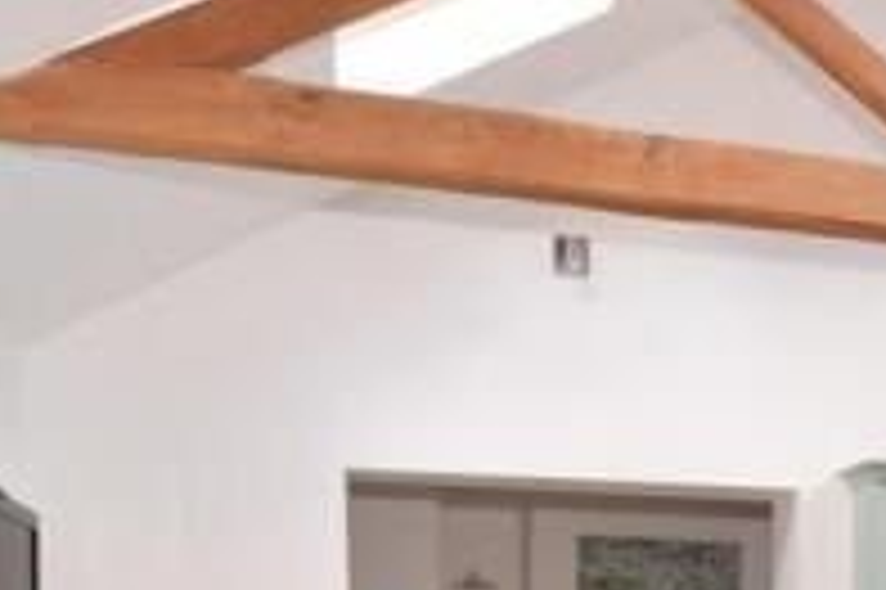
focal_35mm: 50
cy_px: 691
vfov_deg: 24.6
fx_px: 1229
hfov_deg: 36.7
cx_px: 823
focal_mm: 10
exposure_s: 1/80
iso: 400
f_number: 5.6
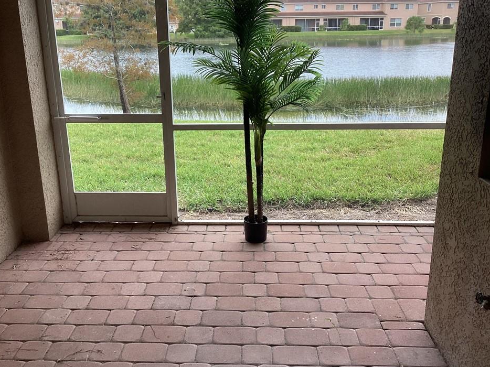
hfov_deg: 53.9
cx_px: 231
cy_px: 176
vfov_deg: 41.8
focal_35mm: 34
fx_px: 481
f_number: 2.4
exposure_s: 1/120
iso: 32
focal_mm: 3.3
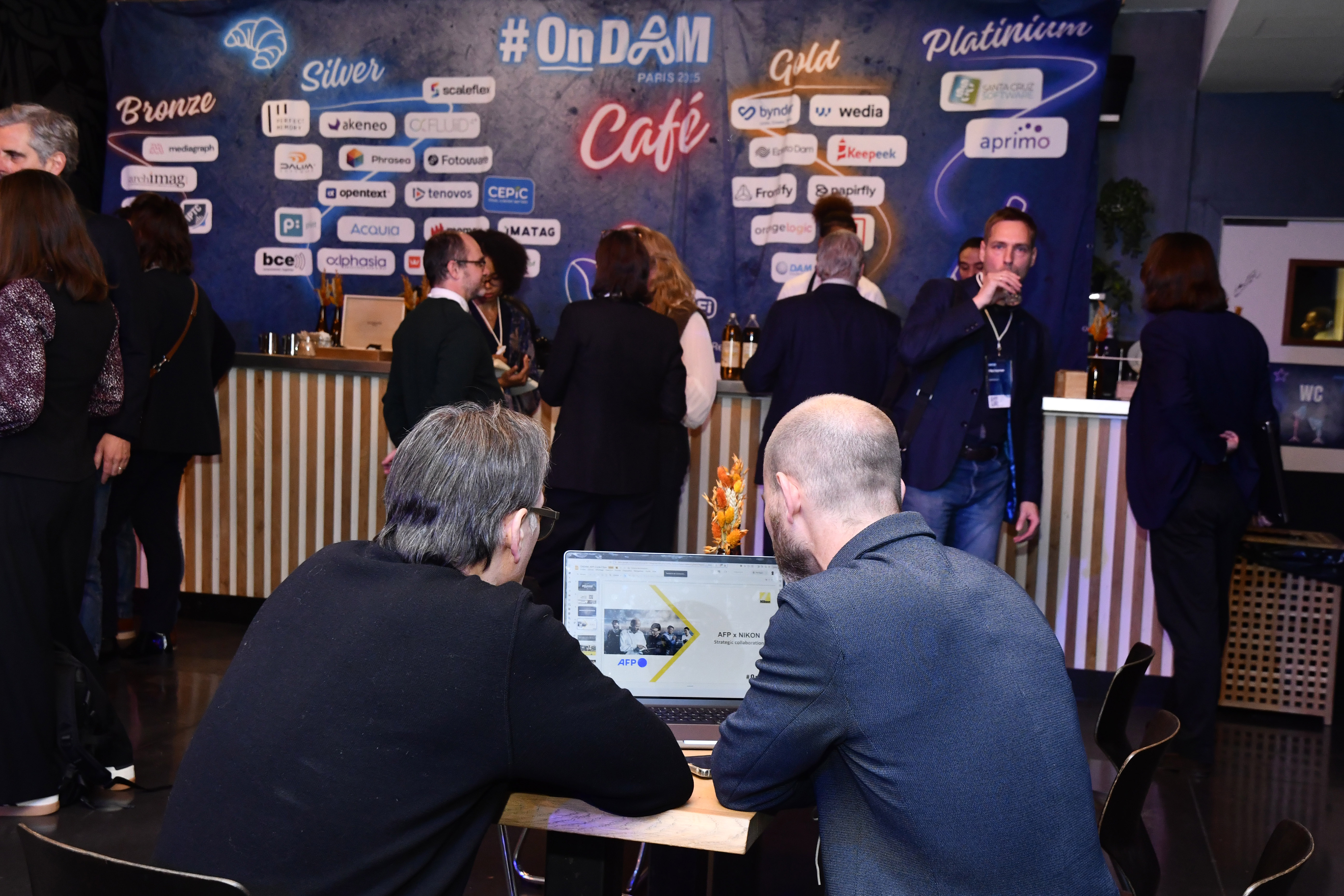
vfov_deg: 28.9
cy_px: 448
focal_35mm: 46
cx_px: 672
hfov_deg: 42.3
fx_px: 1736
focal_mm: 31
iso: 1600
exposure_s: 1/80
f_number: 5.6
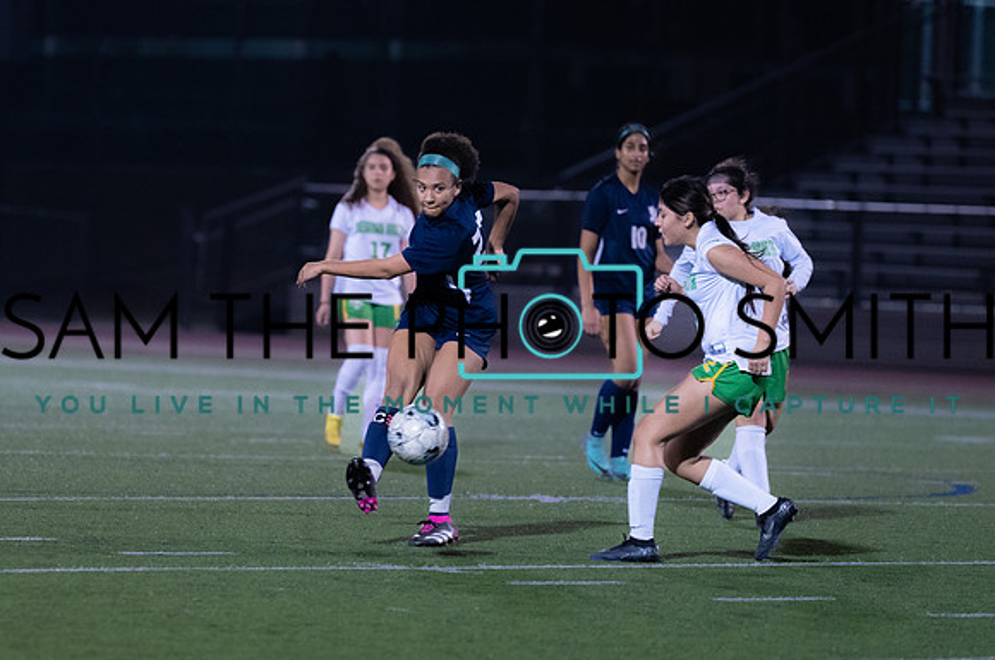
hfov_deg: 6.3
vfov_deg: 4.2
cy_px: 279
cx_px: 335
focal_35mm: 328
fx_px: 9051
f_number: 2.8
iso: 4000
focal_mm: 200
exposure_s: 1/1000
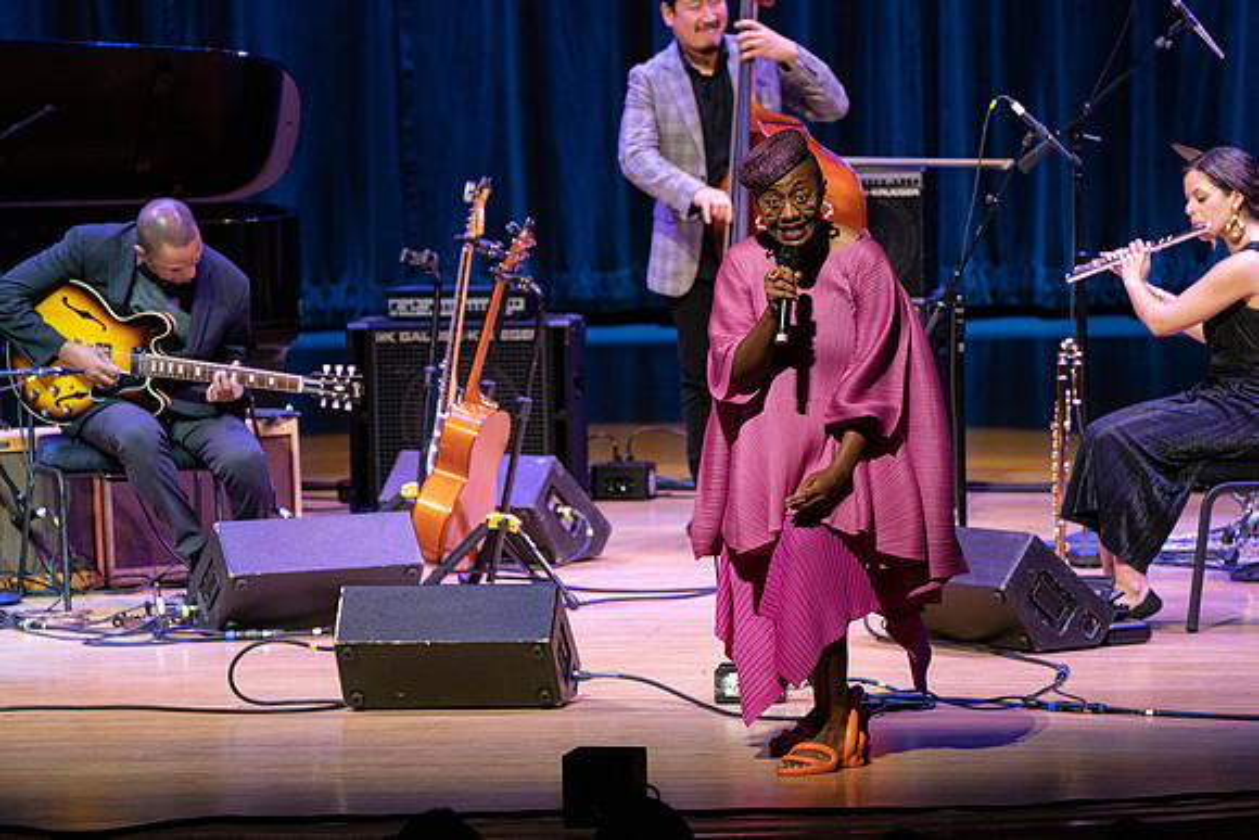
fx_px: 10808
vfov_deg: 4.5
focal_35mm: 309
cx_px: 630
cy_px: 420
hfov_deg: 6.7
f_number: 5.6
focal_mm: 309
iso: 4000
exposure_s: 1/250
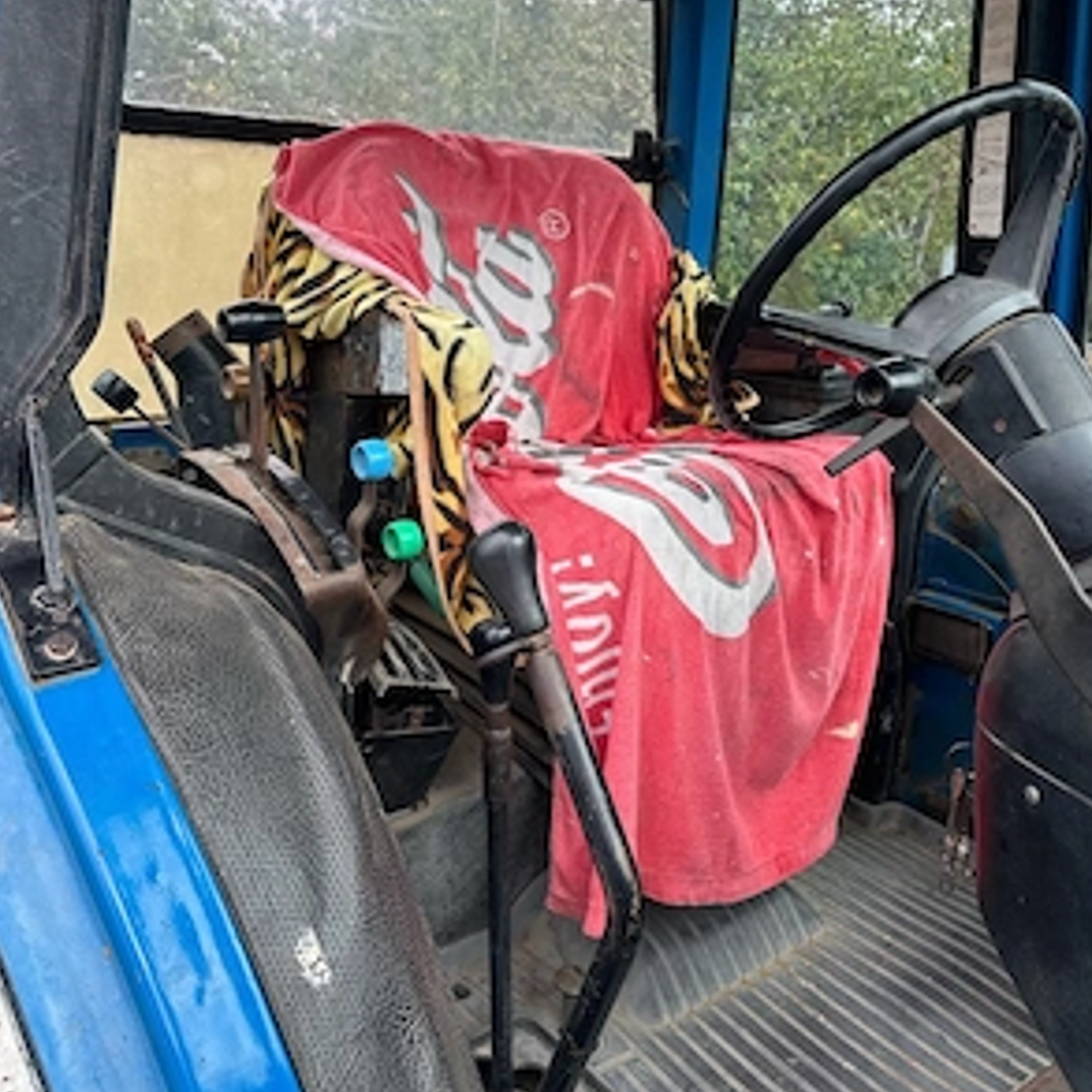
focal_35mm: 29
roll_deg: -3.0
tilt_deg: -11.0
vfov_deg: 55.4
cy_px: 470
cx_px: 544
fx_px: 1035
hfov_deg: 55.6
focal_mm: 6.86
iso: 80
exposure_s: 1/538
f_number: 1.78
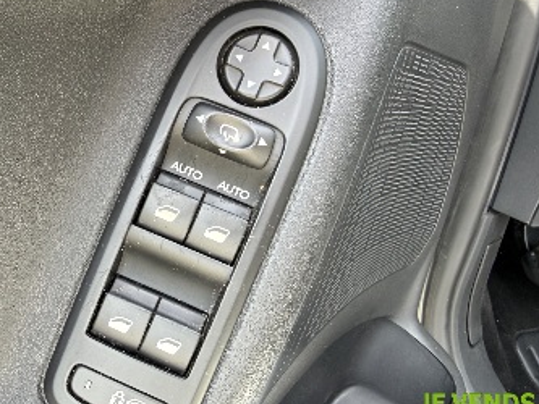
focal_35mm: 30
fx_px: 467
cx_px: 207
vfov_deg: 46.8
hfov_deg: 59.3
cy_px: 202
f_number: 2.2
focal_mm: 2.22
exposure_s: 1/99
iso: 80
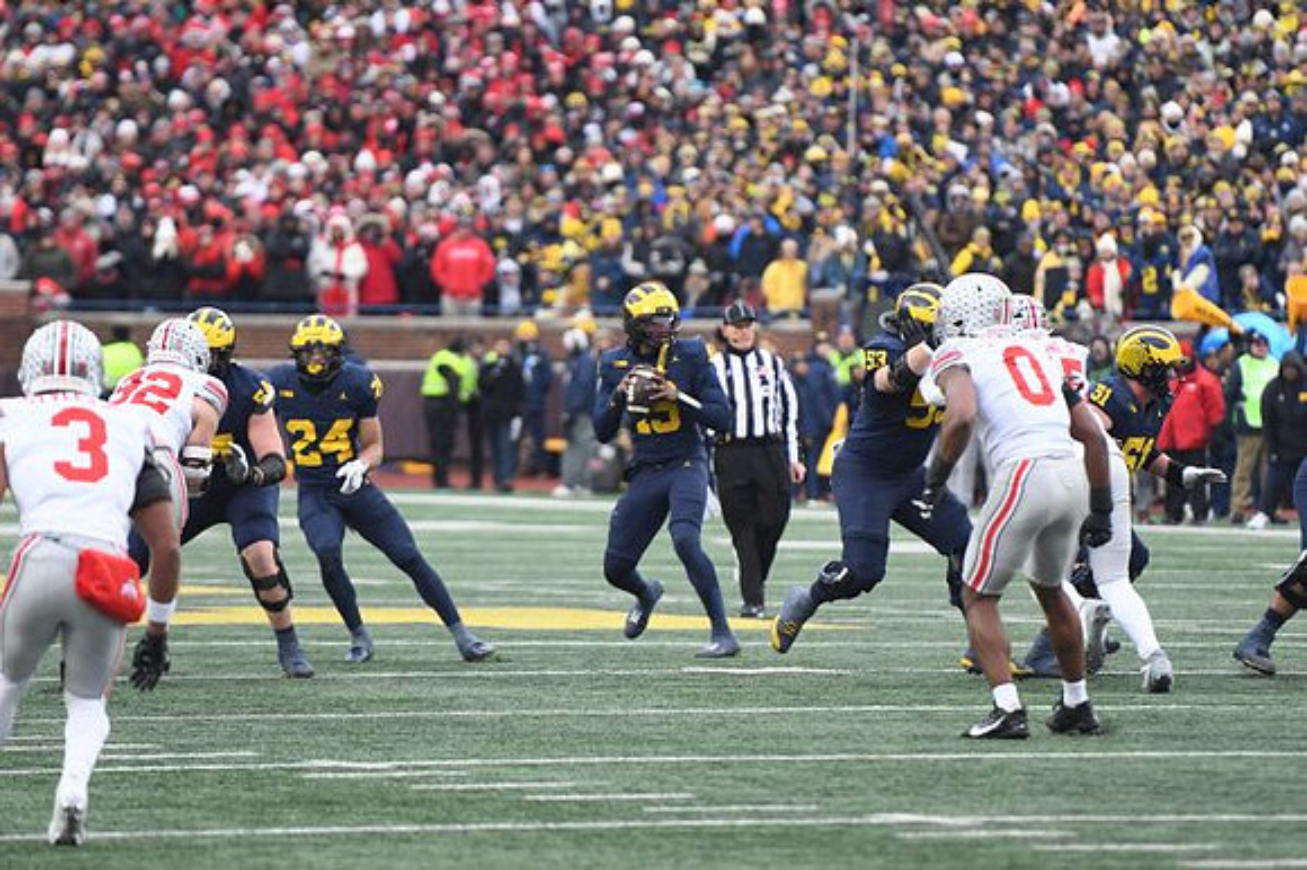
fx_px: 10885
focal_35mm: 300
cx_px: 654
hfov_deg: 6.9
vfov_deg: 4.6
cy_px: 435
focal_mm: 200
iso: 800
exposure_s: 1/1000
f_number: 2.8
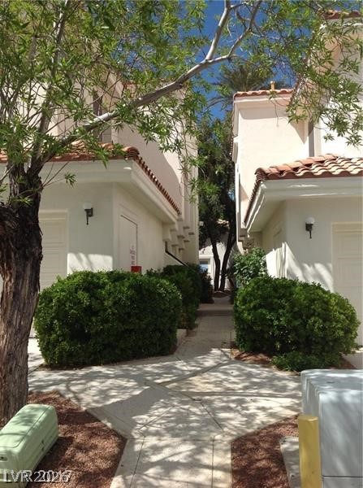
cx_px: 182
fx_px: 491
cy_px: 244
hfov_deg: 40.5
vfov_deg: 52.7
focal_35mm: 35
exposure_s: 1/2519
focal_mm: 4.28
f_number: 2.4
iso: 50
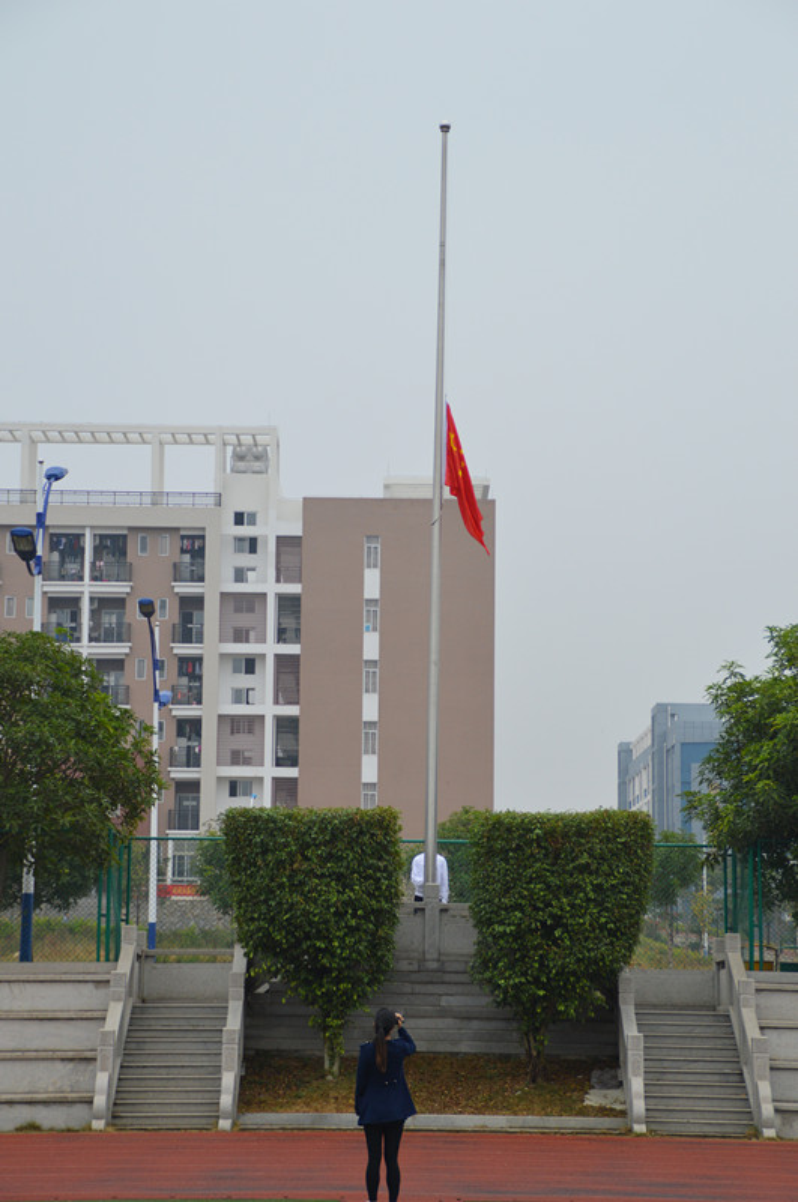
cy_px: 601
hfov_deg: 16.2
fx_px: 2801
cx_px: 399
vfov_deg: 24.2
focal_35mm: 84
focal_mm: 56
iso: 320
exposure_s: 1/500
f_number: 5.6
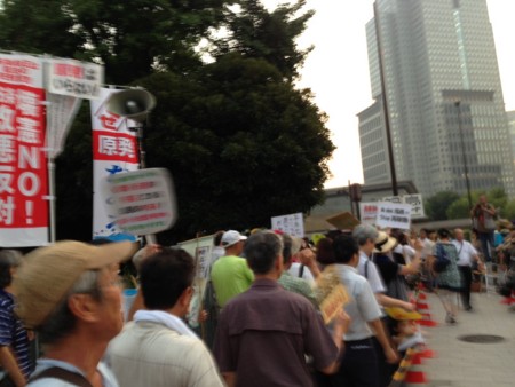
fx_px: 491
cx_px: 258
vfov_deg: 43.0
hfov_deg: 55.3
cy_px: 194
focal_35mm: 33
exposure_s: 1/24
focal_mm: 4.13
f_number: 2.4
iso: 50
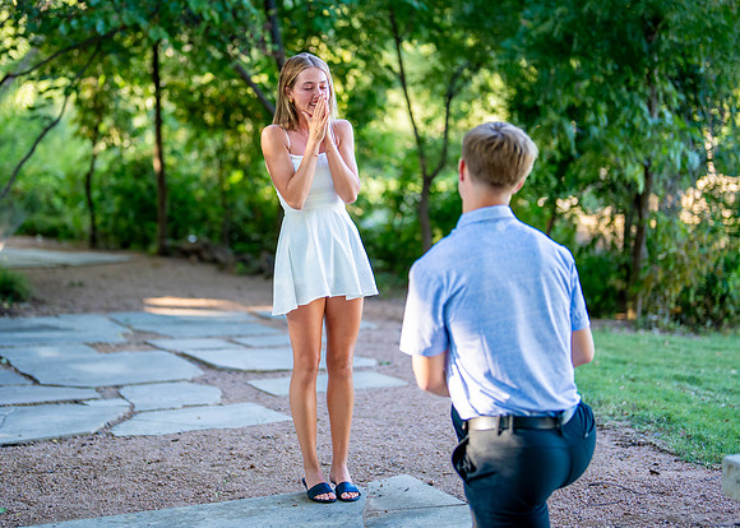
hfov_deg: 28.1
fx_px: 1476
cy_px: 200
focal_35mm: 70
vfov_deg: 20.3
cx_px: 299
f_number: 1.2
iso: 320
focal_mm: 50
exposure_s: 1/1000
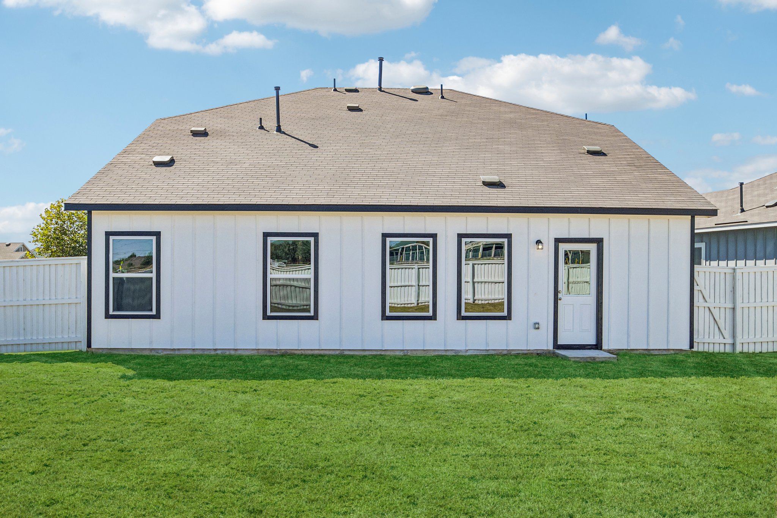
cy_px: 259
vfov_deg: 43.6
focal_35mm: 30
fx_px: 647
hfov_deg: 61.9
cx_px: 388
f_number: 8
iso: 400
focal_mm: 20
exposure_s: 1/640
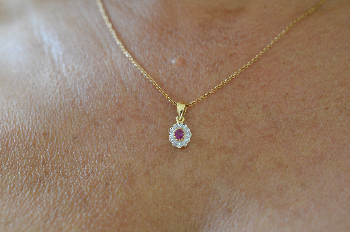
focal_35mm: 60
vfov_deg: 22.5
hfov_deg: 33.5
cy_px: 116
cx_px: 175
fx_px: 582
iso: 800
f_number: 5.6
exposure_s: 1/60
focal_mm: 40
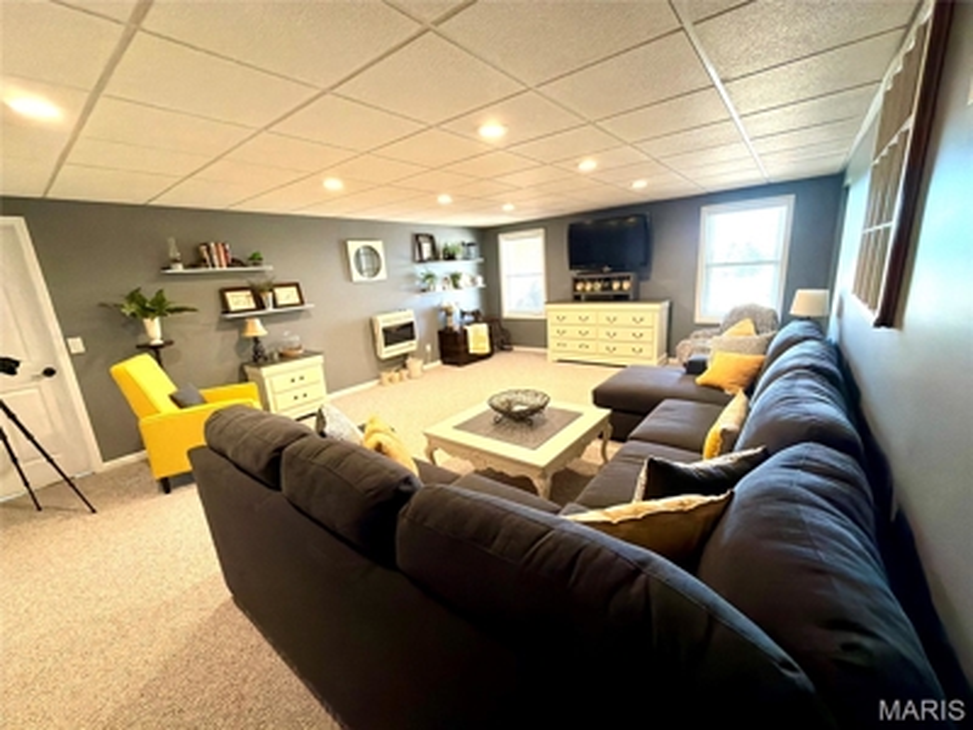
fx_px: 394
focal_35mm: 14
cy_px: 365
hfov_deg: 102.1
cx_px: 486
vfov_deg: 85.7
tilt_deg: -13.0
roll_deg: +4.4
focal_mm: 2.22
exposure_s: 1/60
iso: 640
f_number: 2.2
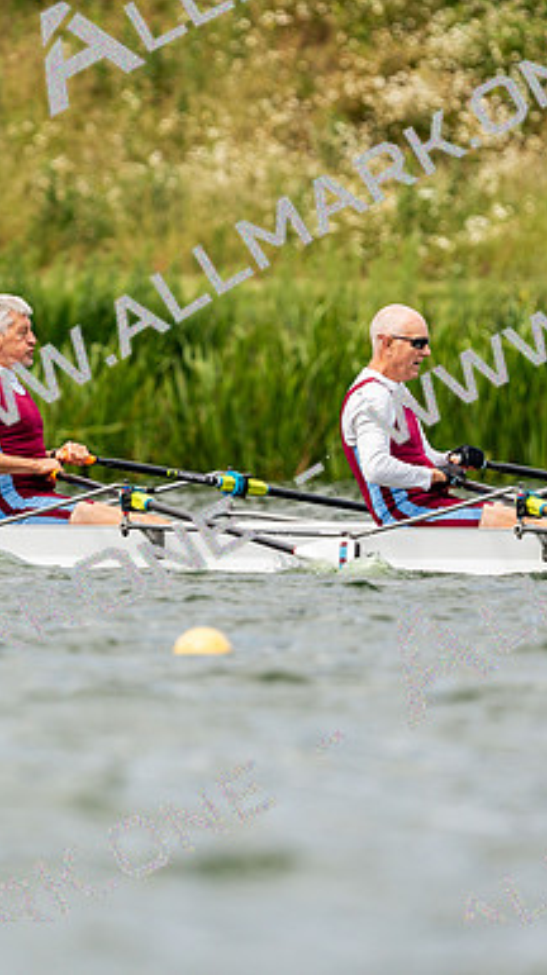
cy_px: 488
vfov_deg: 3.2
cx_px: 180
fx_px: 17672
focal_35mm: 684
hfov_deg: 1.8
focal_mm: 433
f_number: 6.3
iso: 320
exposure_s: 1/2000
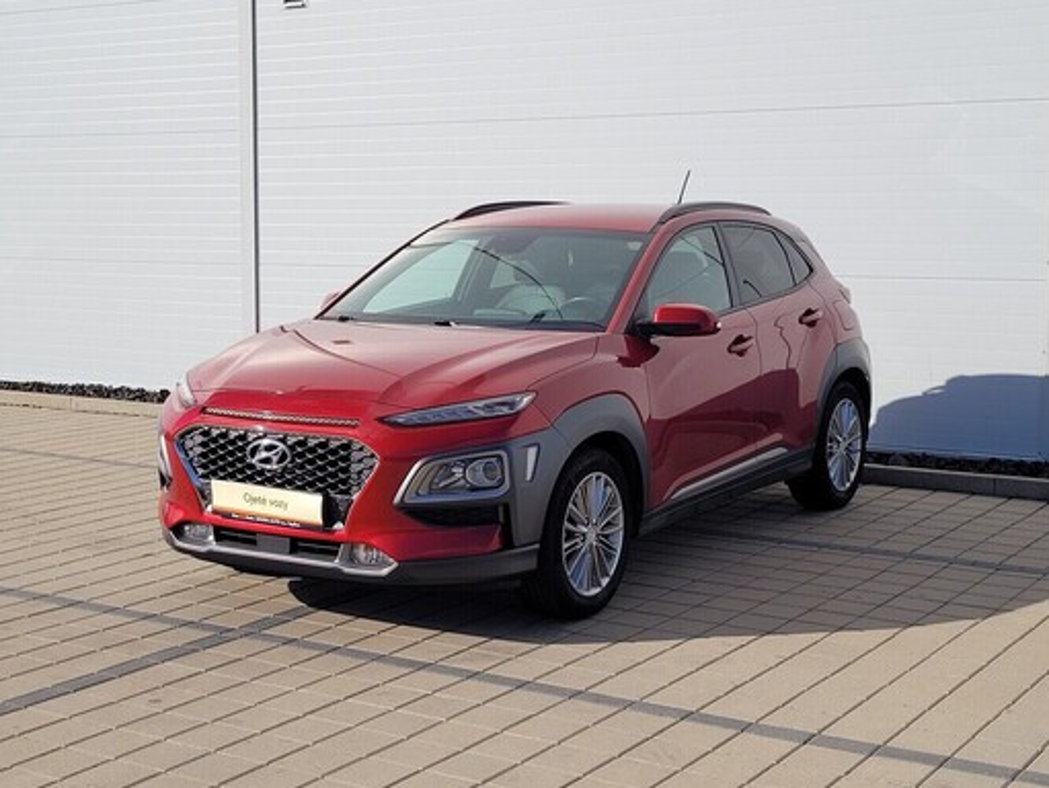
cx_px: 515
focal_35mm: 28
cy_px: 399
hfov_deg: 63.4
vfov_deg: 49.8
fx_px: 849
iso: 40
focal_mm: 5.4
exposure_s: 1/3143
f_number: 1.8
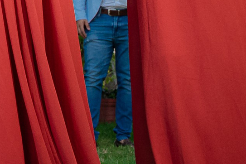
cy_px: -128
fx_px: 902
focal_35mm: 132
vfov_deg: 9.9
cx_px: -254
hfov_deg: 13.3
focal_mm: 28
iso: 1250
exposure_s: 1/100
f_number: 5
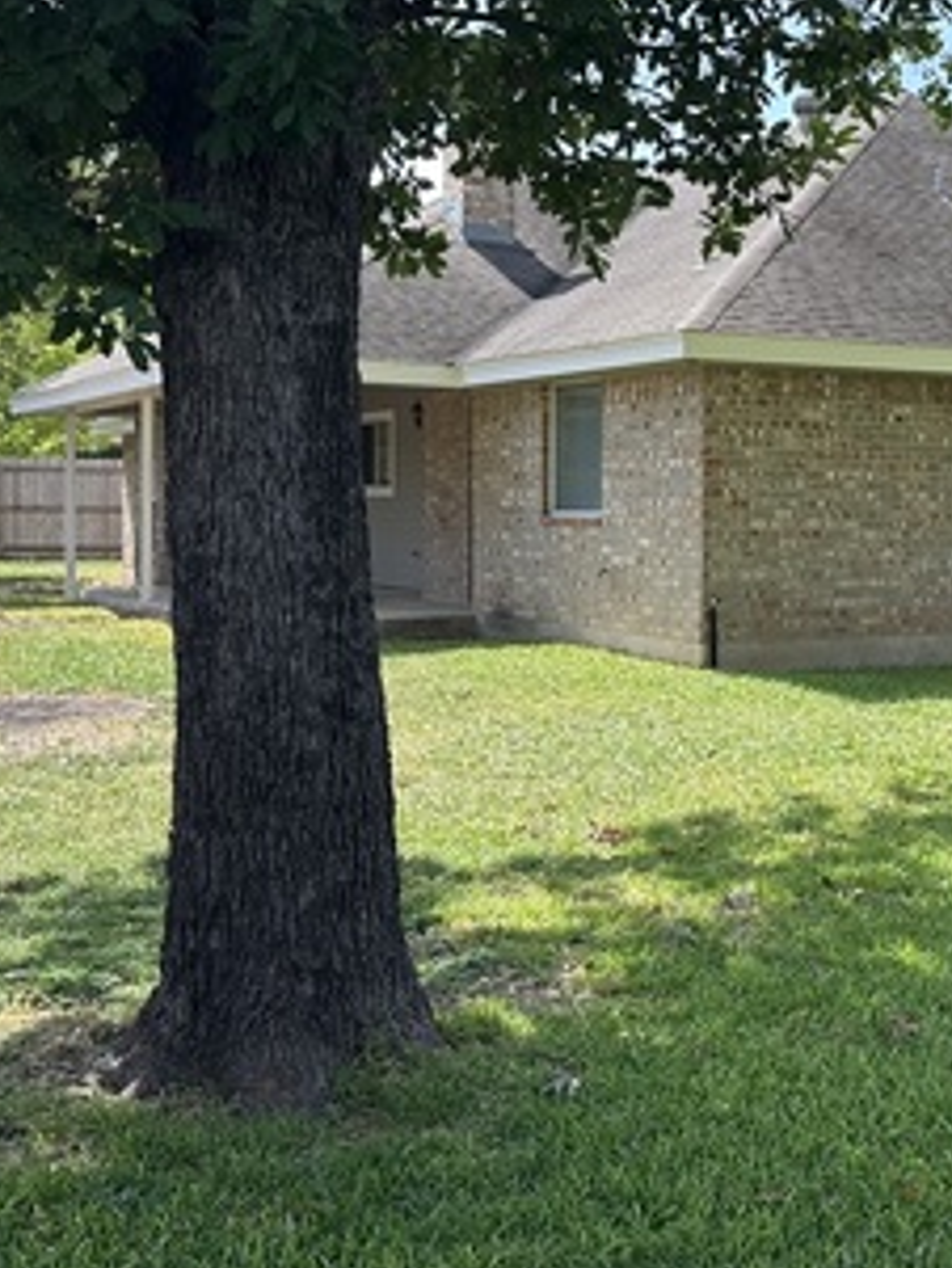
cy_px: 527
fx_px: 1869
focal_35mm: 51
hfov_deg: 27.8
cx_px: 809
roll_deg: -0.2
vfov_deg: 37.4
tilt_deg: -1.0
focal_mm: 6.86
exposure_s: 1/1050
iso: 80
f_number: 1.78
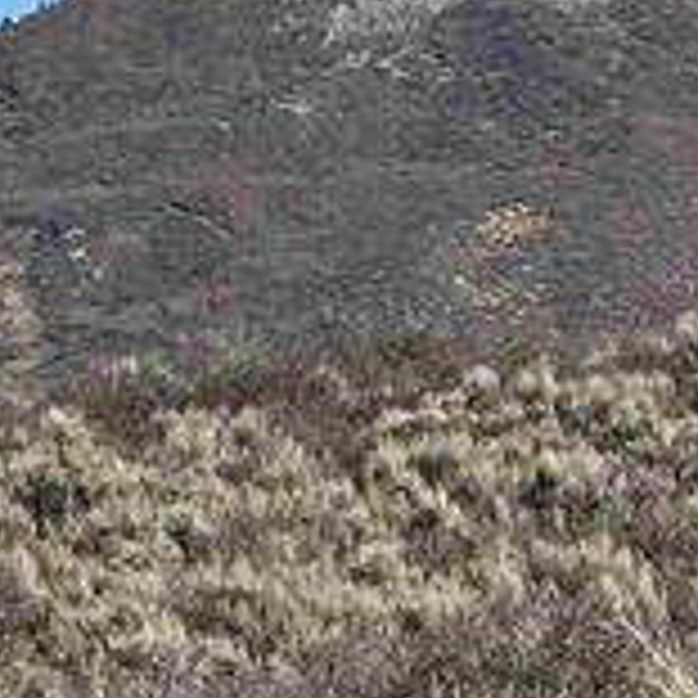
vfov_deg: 6.2
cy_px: 1054
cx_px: -703
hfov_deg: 6.1
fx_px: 6410
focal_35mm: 281
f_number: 1.78
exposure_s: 1/4184
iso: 64
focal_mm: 6.86
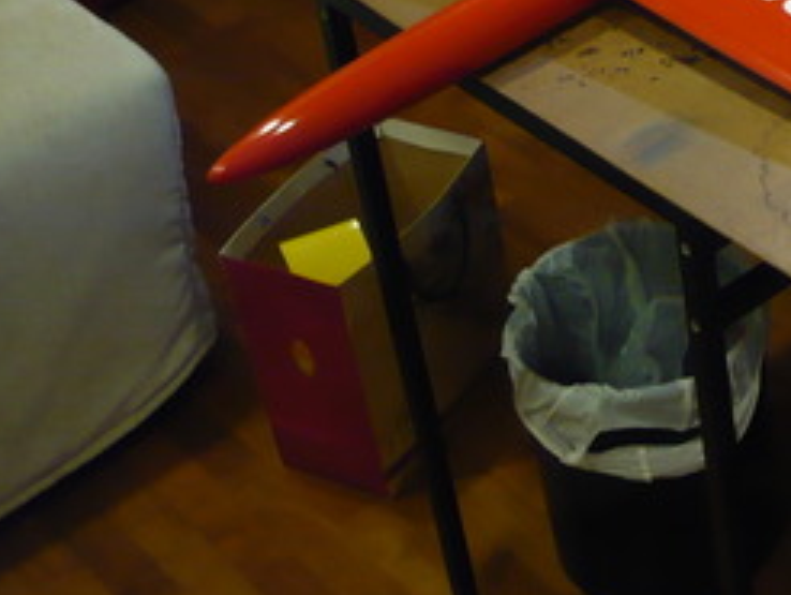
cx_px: 977
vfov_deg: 16.0
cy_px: 42
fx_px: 2081
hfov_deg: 20.0
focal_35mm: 91
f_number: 2.8
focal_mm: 5.8
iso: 200
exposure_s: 1/13
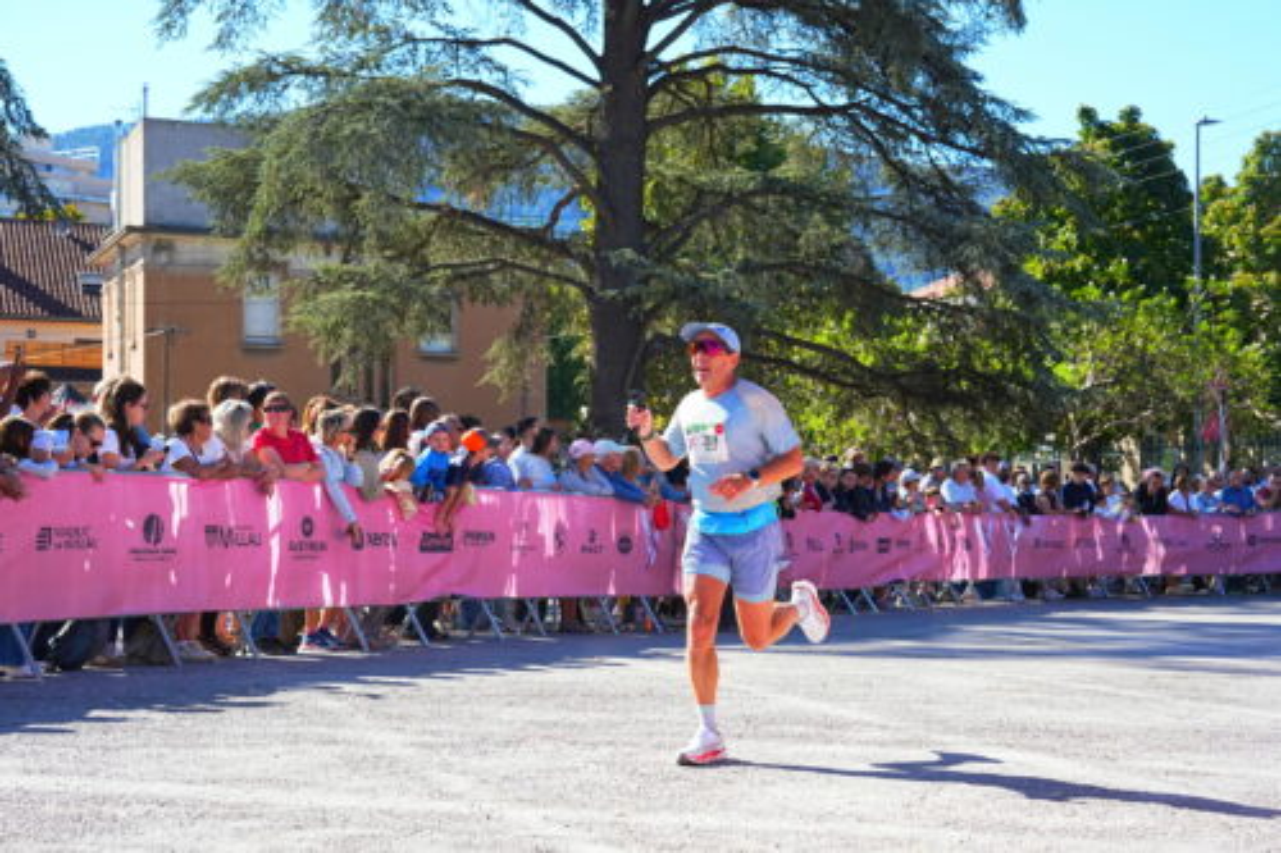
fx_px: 2490
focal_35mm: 70
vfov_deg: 19.4
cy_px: 426
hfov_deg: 28.9
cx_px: 640
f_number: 6.3
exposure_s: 1/1000
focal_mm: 70
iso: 640
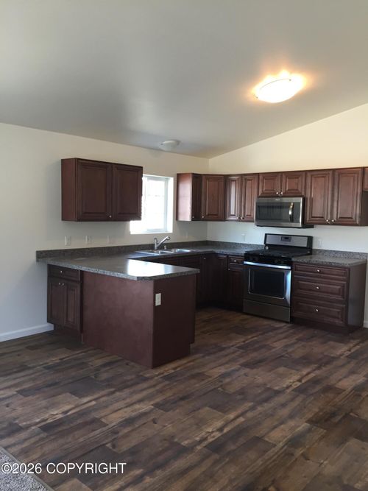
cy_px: 246
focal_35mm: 29
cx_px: 184
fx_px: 411
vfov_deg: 61.7
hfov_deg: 48.2
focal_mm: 4.15
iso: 64
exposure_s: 1/30
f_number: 2.2
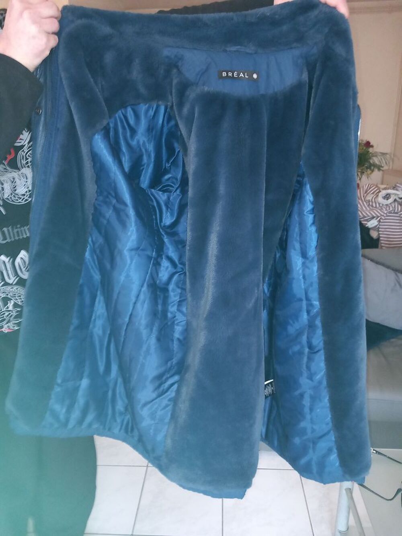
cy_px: 268
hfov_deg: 51.4
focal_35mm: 27
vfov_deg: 65.3
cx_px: 201
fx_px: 418
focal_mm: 4
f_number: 1.8
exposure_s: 1/25
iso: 400
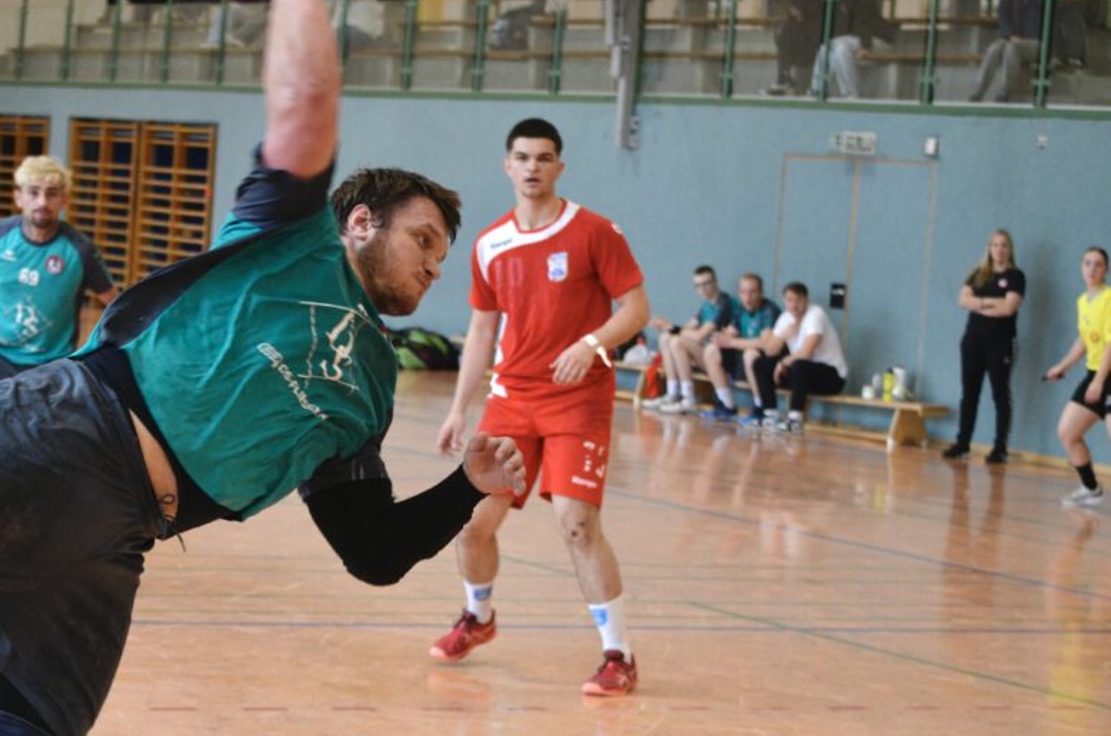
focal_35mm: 109
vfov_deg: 12.5
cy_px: 457
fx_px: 3347
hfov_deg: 18.8
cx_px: 459
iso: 1600
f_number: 4
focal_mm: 55
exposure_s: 1/400
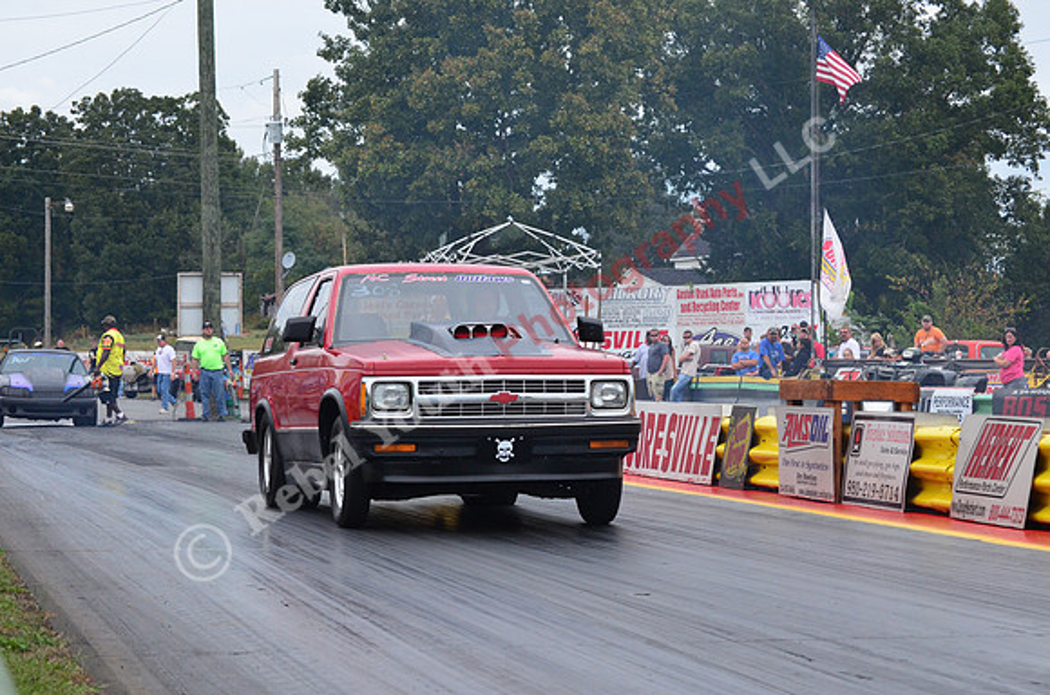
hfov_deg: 21.0
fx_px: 2838
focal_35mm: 98
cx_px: 525
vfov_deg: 14.0
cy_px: 348
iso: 1000
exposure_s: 1/1250
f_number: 9
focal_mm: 65
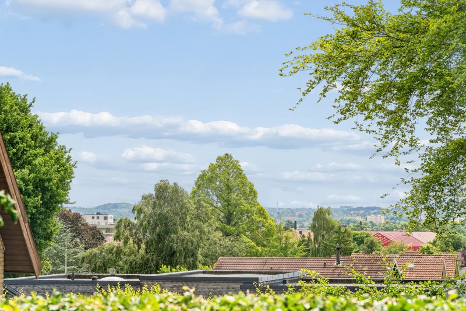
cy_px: 156
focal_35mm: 92
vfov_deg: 14.9
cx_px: 233
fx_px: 1191
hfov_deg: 22.1
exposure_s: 1/2000
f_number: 7.1
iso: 800
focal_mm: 92
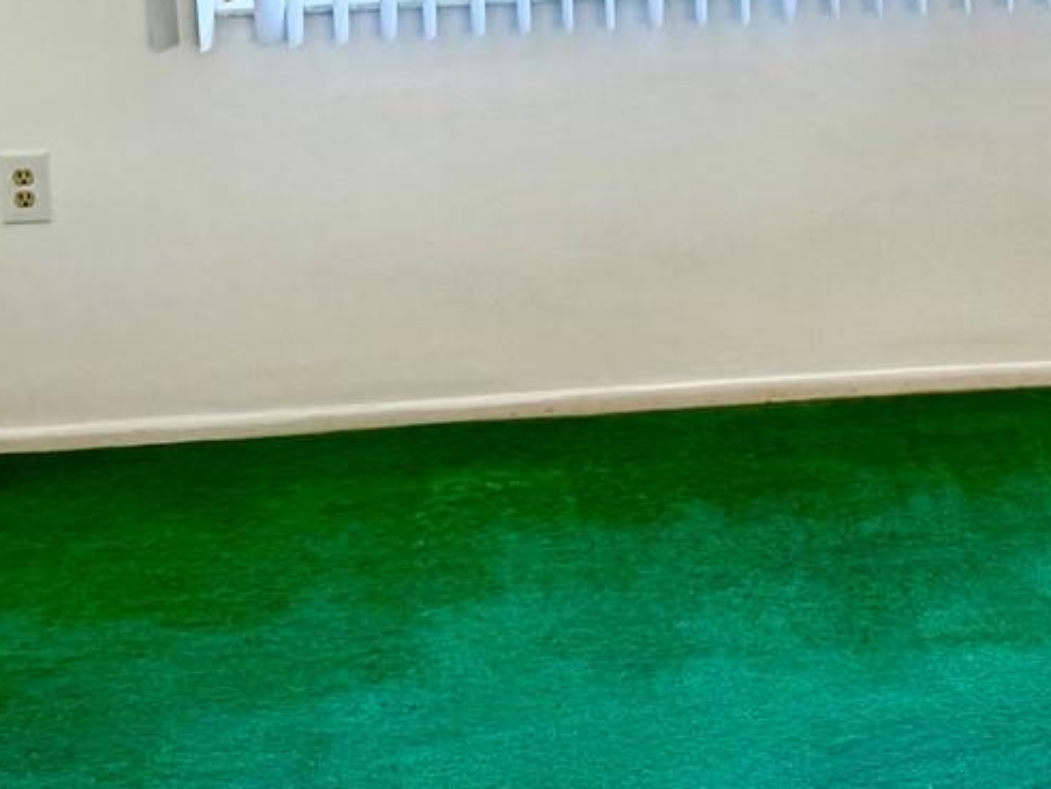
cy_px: -169
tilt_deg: -6.7
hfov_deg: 24.4
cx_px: 929
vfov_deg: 17.9
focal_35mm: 78
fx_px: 2368
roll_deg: +1.8
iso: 64
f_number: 1.78
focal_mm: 6.76
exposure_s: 1/158
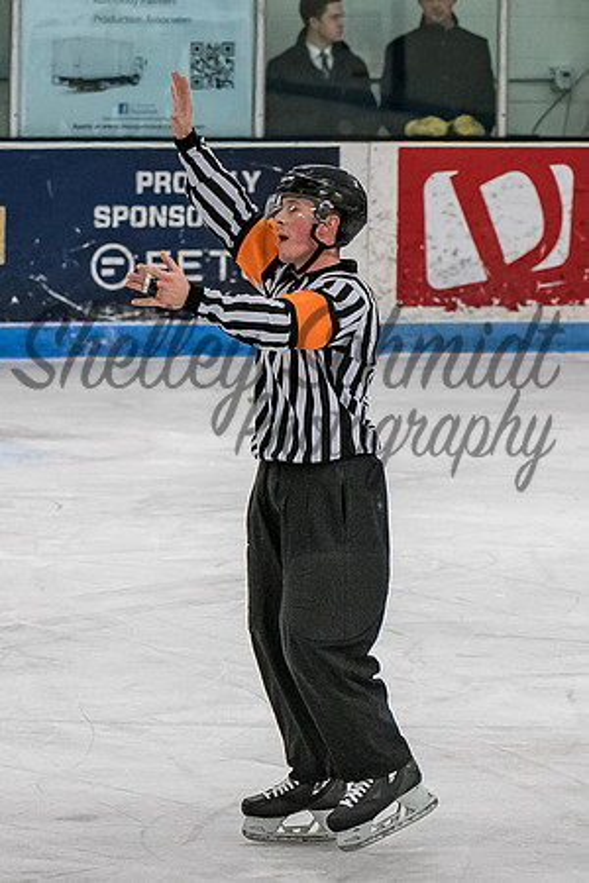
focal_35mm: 390
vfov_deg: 5.3
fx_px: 9569
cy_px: 354
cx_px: 313
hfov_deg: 3.5
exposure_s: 1/800
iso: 2000
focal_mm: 125
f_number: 4
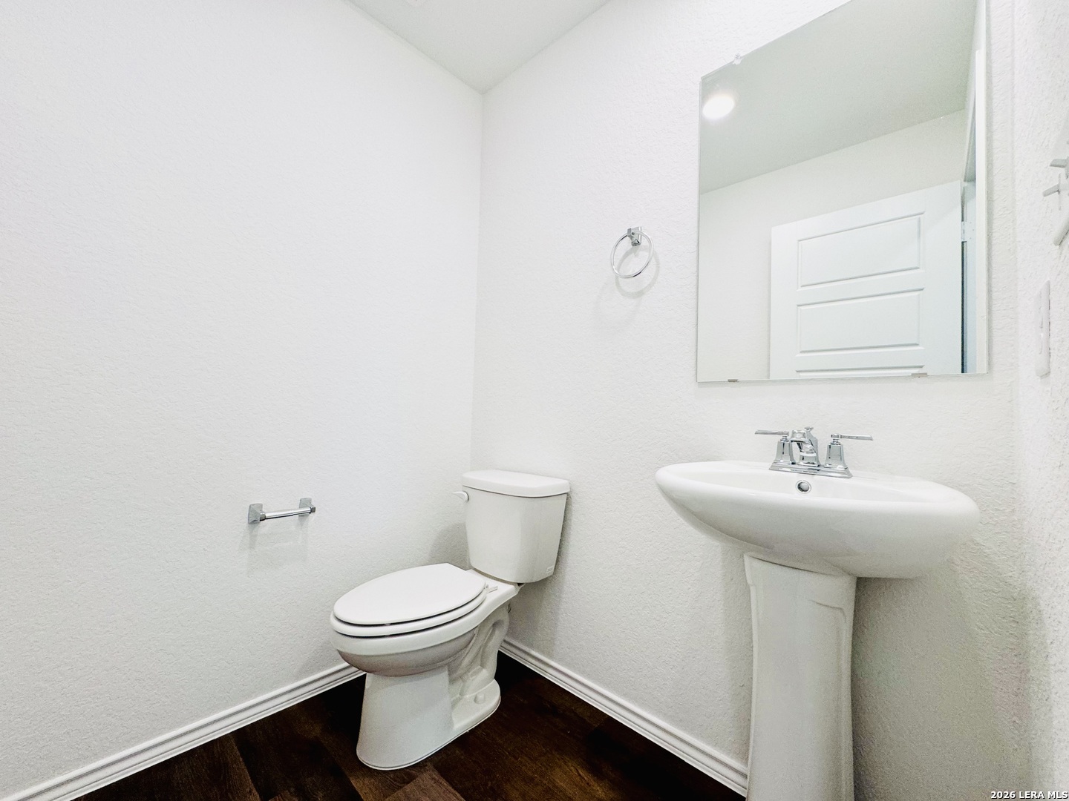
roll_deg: -2.3
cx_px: 534
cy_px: 400
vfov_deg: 85.7
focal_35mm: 14
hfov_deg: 102.1
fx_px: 432
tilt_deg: +0.7
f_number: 2.2
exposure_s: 1/120
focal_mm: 2.22
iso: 100
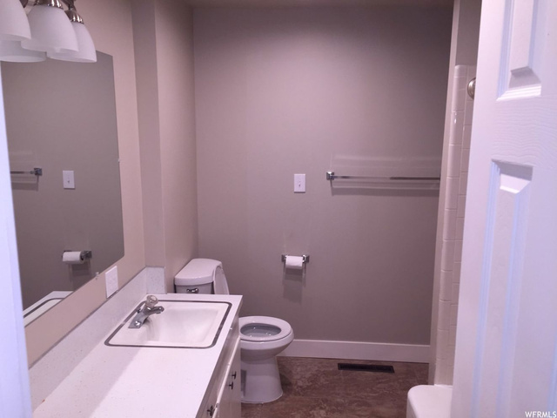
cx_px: 278
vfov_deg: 48.2
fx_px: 467
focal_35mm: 29
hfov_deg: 61.7
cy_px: 209
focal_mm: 4.15
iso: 32
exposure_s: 1/30
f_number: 2.2
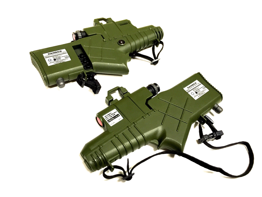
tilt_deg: -51.0
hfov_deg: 61.7
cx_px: 131
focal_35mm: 29
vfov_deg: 48.2
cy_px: 98
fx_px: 219
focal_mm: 4.15
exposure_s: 1/30
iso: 64
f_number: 2.2
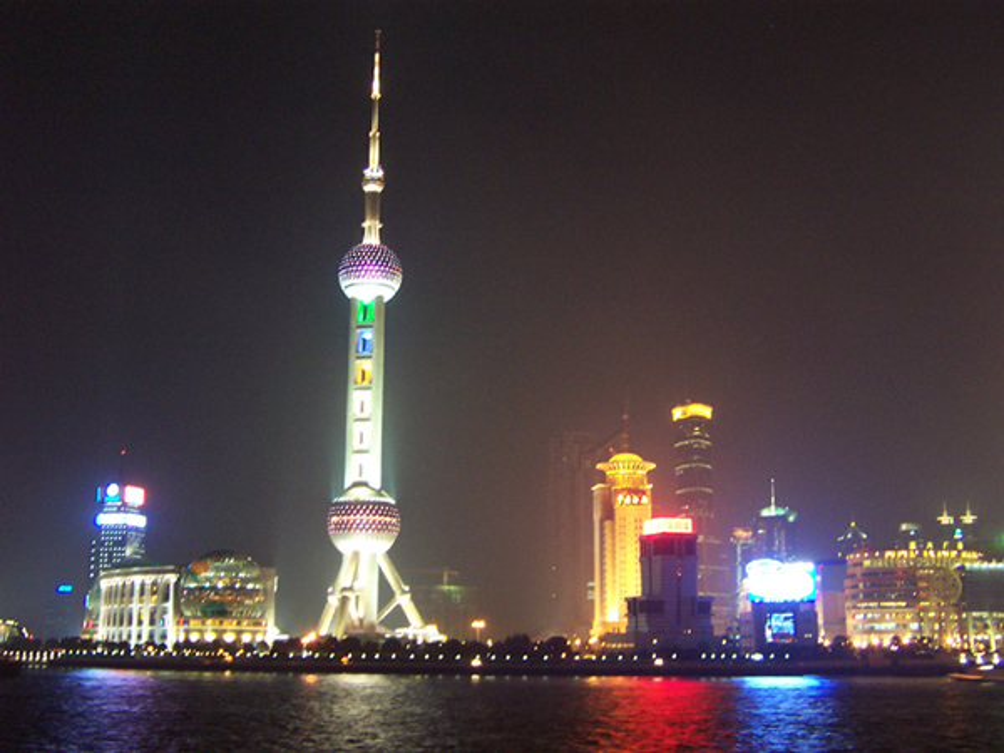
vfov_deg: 28.0
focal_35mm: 52
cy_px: 376
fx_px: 1508
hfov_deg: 36.8
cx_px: 502
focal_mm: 8
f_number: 3.4
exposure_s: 1/2
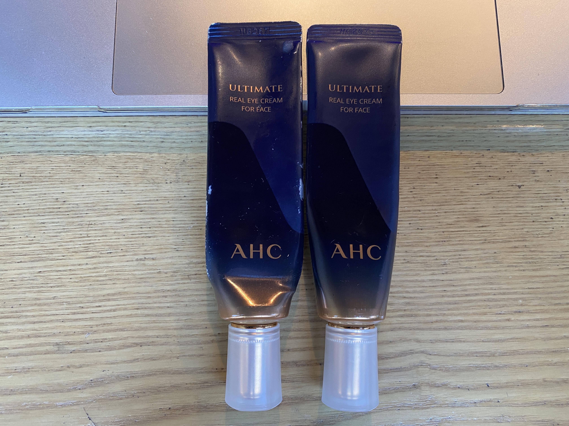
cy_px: 213
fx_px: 427
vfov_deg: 53.1
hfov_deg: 67.3
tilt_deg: -80.5
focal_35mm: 26
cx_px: 284
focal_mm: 4.25
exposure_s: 1/60
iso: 250
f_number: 1.8
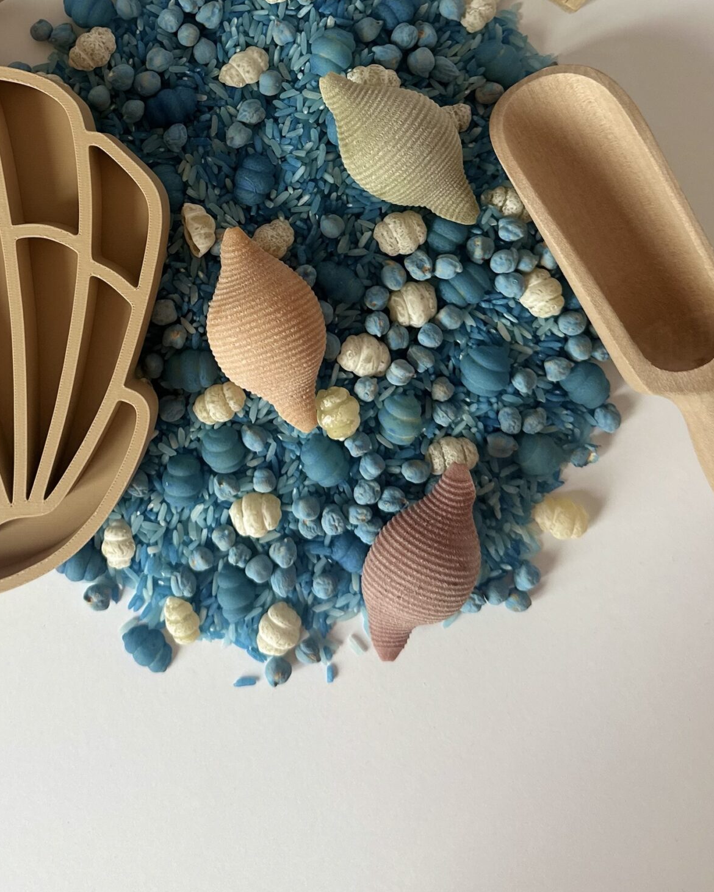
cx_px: 229
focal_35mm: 41
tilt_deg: -88.7
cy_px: 165
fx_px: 1083
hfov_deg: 36.1
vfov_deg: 42.6
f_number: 1.78
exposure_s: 1/79
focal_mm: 6.86
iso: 250
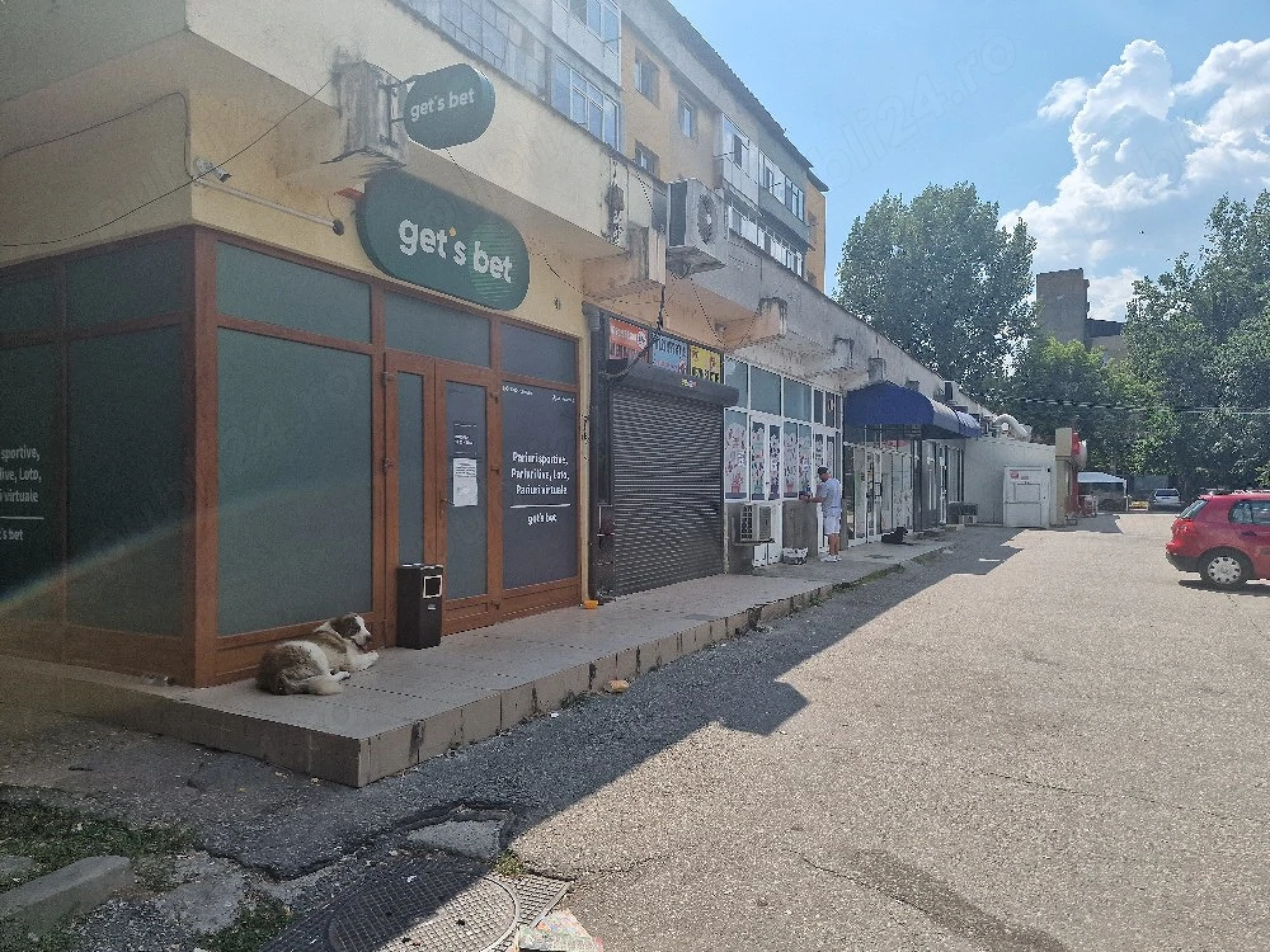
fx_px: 844
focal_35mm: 23
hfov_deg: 73.9
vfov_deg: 58.9
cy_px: 476
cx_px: 635
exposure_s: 1/1429
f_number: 1.8
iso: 50
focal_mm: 6.4
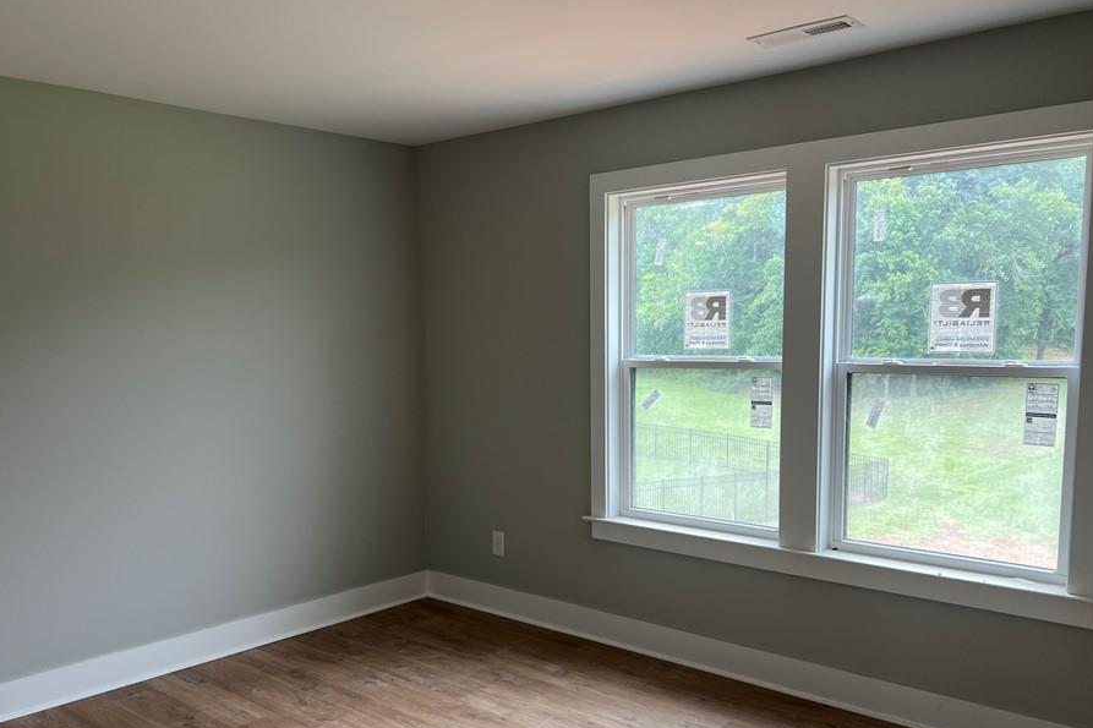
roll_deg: +1.5
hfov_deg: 60.3
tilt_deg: -8.7
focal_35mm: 31
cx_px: 558
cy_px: 447
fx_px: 941
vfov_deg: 42.1
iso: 50
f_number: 1.5
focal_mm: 5.7
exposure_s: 1/120
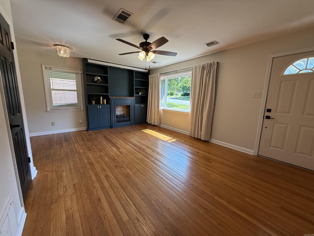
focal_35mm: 14
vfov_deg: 85.7
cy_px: 118
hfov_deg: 102.1
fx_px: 127
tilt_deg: -9.3
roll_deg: -1.2
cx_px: 157
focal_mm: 2.22
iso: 125
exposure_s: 1/120
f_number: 2.2
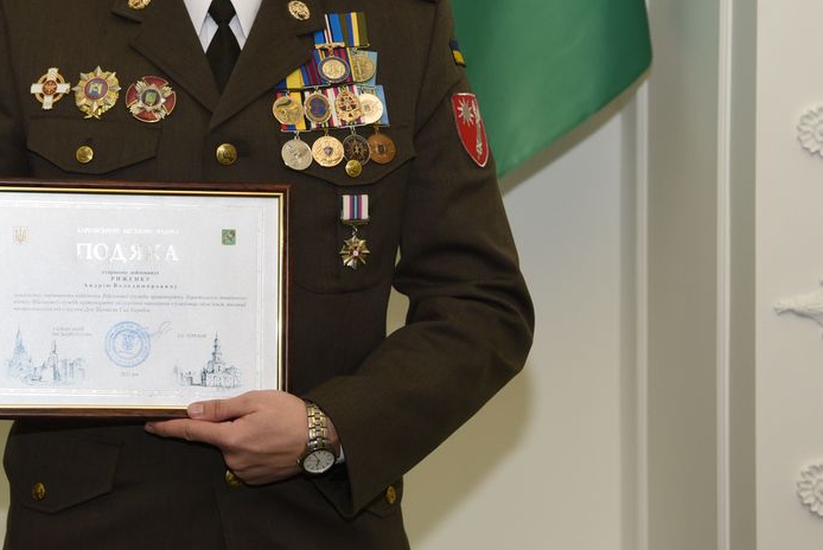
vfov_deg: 11.7
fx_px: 2677
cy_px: 69
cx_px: 197
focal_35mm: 117
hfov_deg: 17.4
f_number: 4
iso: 800
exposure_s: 1/200
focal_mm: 58
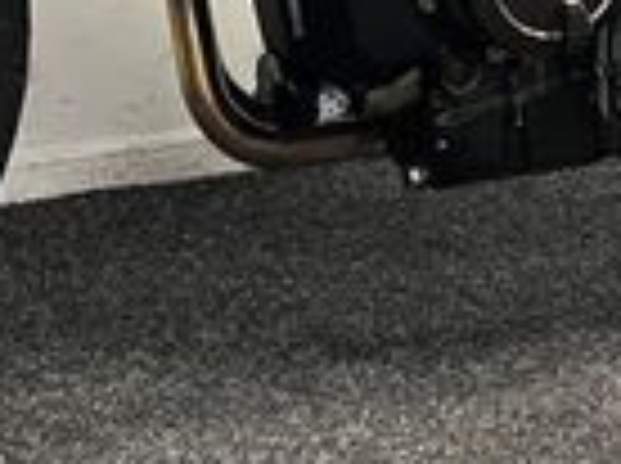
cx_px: 225
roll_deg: +0.0
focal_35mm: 121
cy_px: -342
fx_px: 2167
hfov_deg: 16.3
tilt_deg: -3.7
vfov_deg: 11.4
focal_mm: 5.1
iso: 250
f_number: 1.6
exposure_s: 1/50
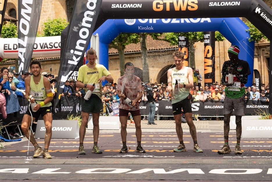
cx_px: 136
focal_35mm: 85
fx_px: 642
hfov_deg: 23.9
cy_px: 91
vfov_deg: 16.1
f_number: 4
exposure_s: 1/640
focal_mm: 57
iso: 100
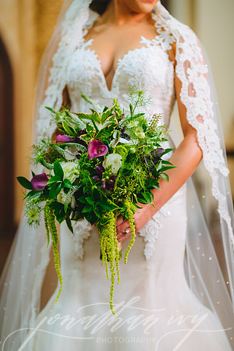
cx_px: 117
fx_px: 829
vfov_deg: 23.9
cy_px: 176
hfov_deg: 16.1
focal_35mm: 85
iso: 400
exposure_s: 1/160
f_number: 2
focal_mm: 85
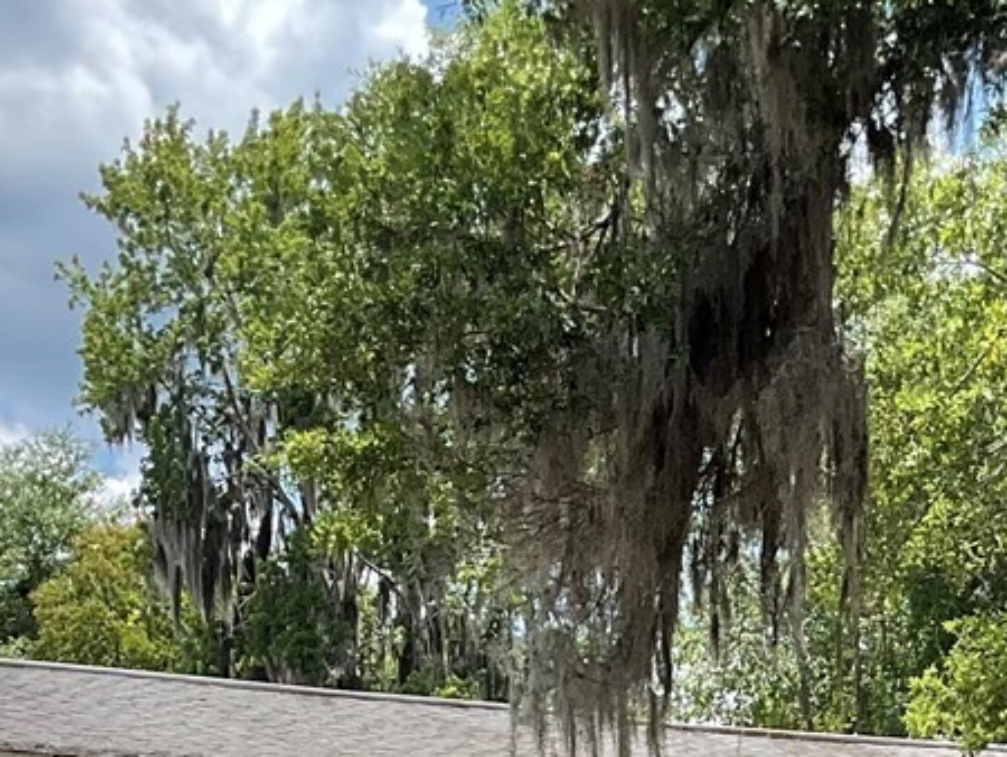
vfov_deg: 13.2
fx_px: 2998
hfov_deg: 19.1
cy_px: 1274
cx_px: 533
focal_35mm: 103
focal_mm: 3
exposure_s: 1/855
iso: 16
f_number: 1.8
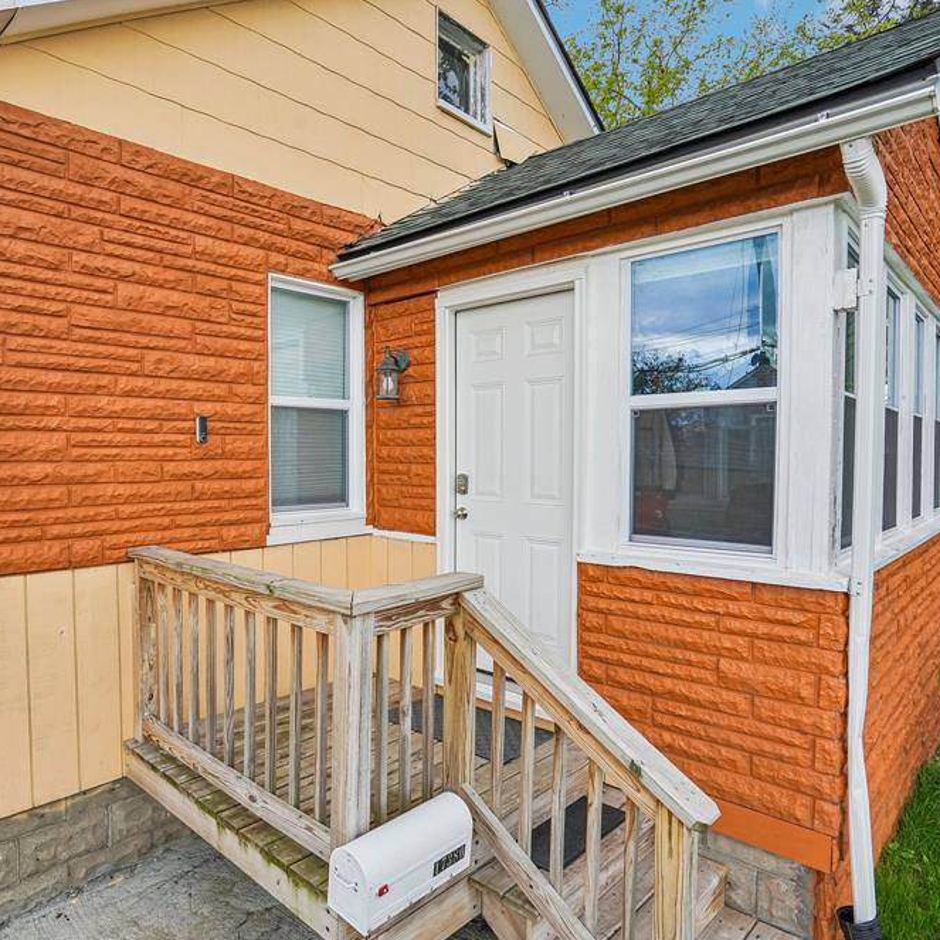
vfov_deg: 72.1
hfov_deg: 71.1
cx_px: 360
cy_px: 471
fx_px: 645
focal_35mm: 21
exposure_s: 1/200
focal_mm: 16
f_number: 8
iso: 400
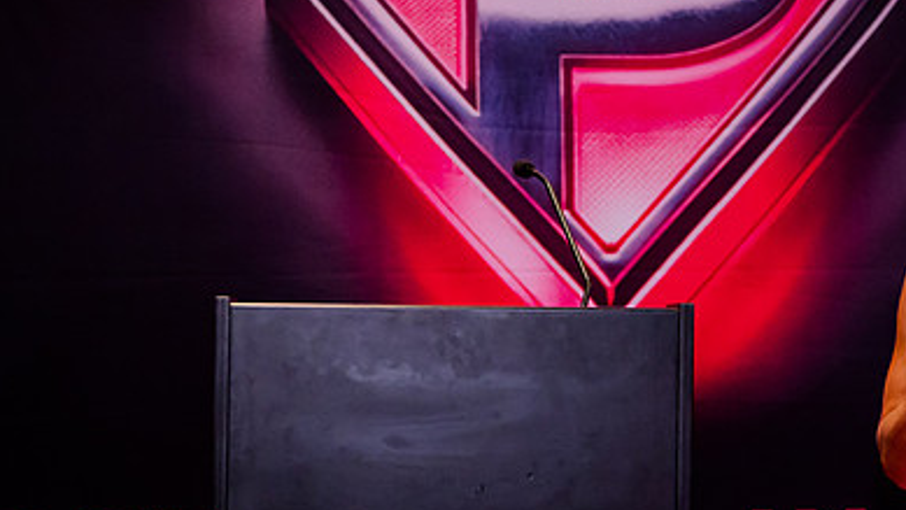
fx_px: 2811
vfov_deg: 10.4
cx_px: 618
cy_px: 293
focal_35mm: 117
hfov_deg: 18.2
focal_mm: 50
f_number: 3.2
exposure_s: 1/250
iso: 2500
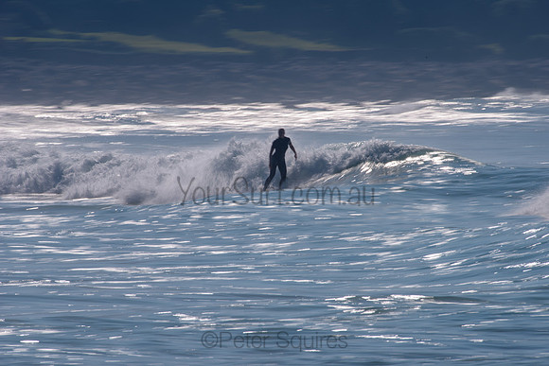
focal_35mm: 500
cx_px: 274
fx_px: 7626
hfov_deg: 4.1
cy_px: 183
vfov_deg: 2.8
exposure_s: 1/20
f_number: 20
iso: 31
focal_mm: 500
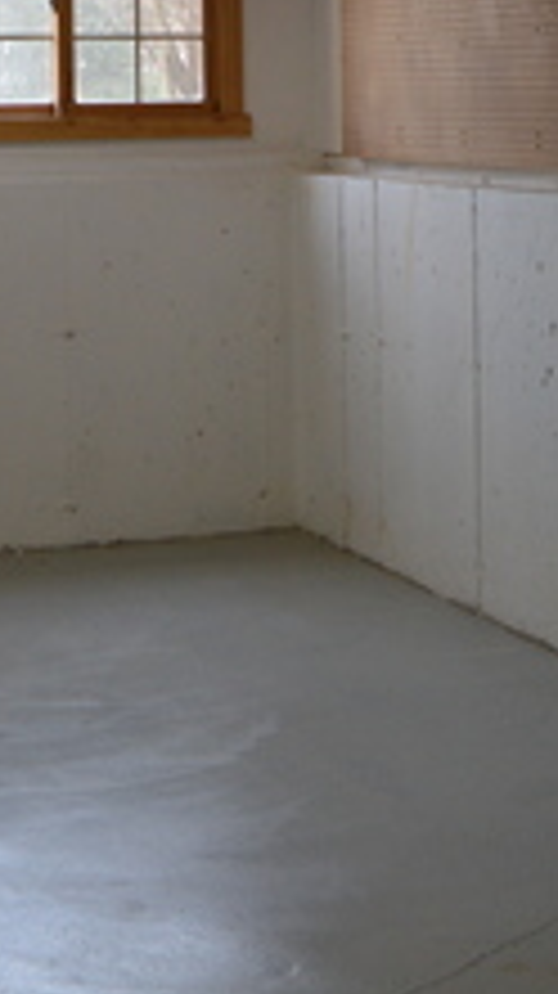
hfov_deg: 14.7
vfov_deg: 25.0
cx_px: 171
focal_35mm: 82
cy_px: 63
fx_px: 2161
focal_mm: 18
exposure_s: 1/100
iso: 400
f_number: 5
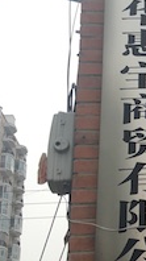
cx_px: 360
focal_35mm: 101
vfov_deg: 21.1
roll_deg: +6.9
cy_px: 88
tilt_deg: +21.5
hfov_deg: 10.2
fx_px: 697
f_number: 2.2
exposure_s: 1/651
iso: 25
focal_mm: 4.15
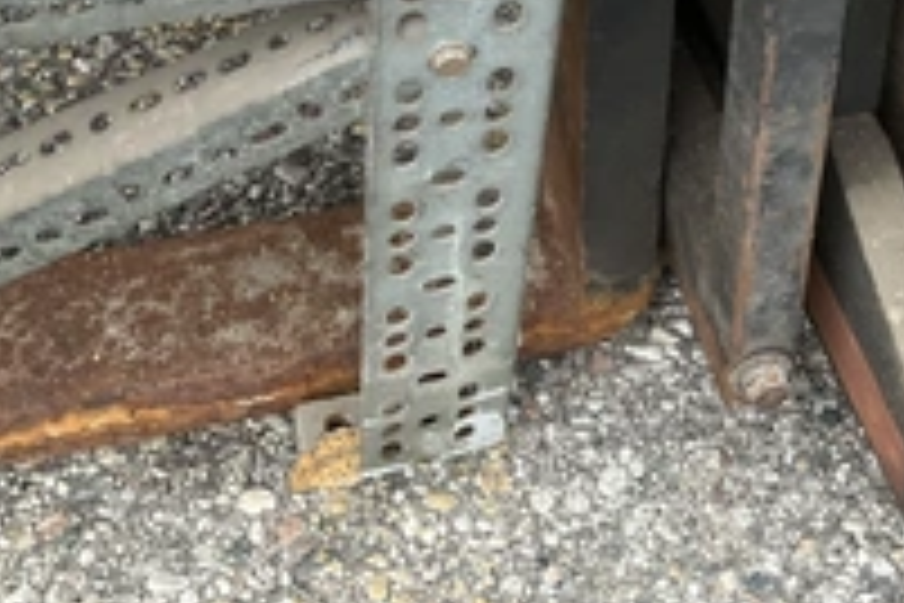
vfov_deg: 21.5
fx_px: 1507
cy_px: -58
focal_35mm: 60
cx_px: 679
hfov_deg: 32.8
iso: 80
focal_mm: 3
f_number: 1.8
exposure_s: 1/60
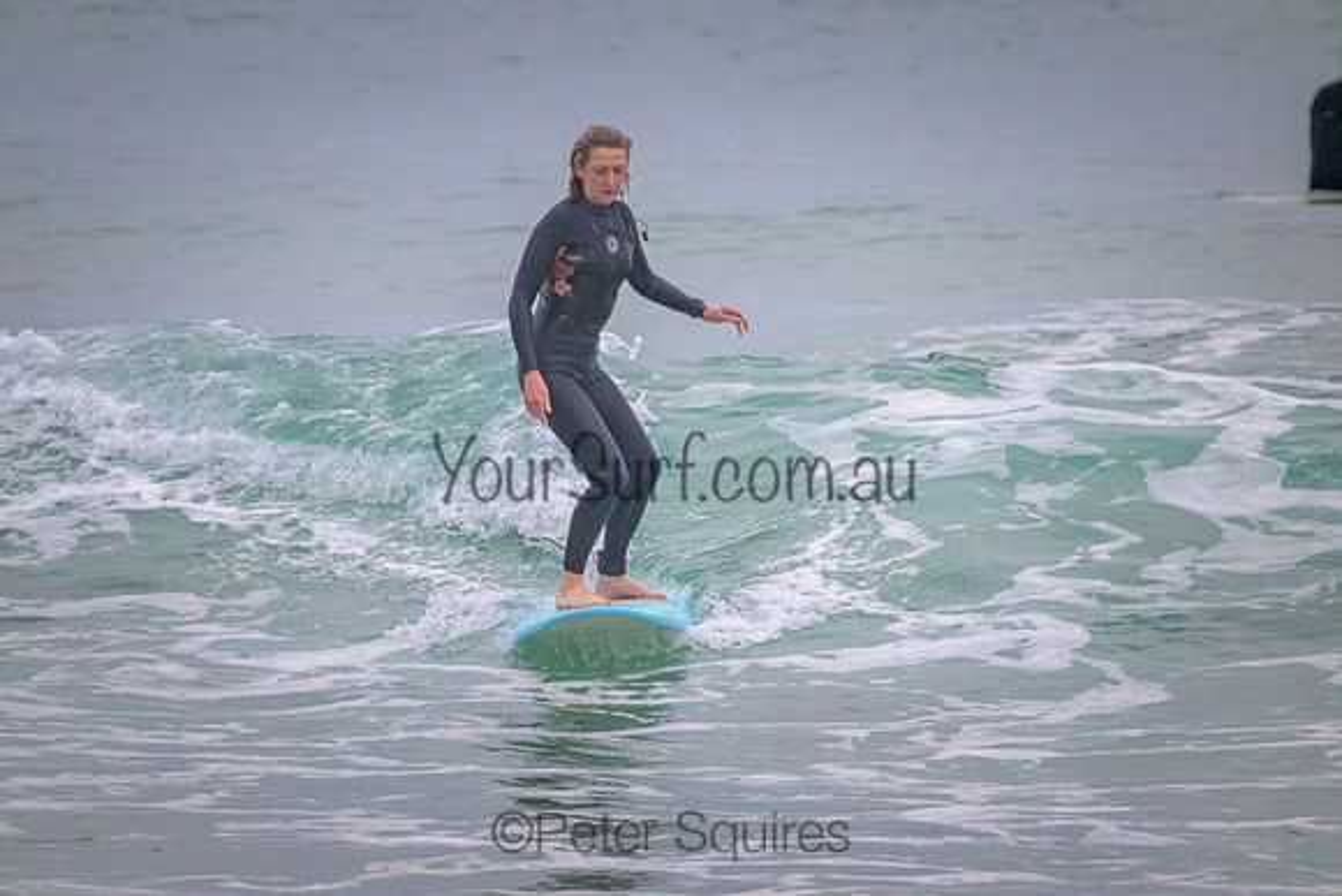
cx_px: 671
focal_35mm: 800
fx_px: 29828
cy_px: 448
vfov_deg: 1.7
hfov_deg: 2.6
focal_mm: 800
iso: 8000
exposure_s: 1/1250
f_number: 11
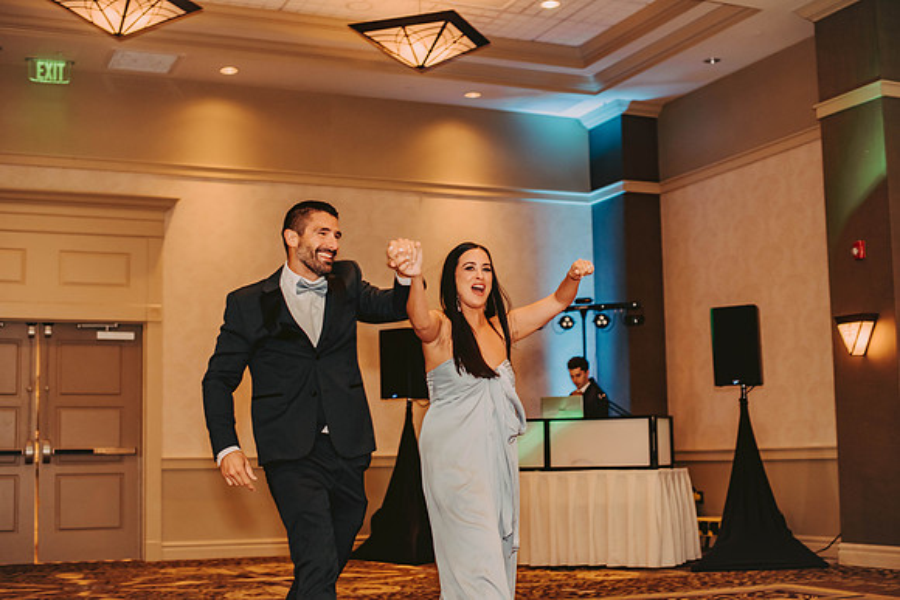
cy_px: 300
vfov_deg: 27.0
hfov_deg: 39.6
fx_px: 1250
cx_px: 450
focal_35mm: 50
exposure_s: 1/125
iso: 800
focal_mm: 50
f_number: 2.5
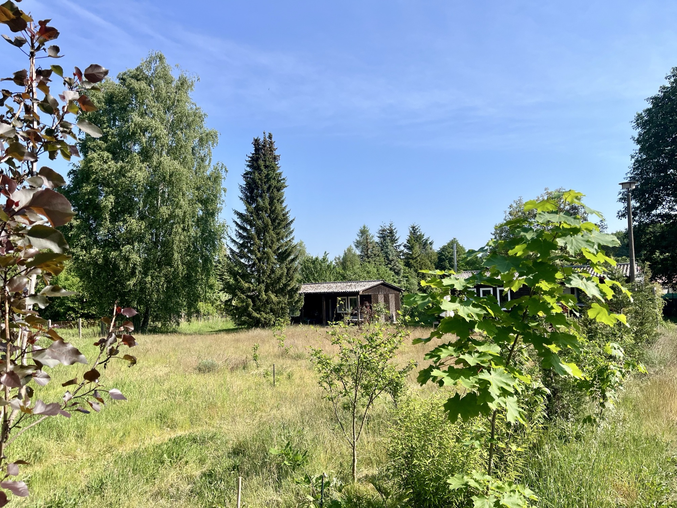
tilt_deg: +7.2
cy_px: 254
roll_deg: +1.7
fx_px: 508
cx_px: 338
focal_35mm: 26
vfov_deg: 53.1
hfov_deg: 67.3
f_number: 1.6
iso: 50
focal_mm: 5.1
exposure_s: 1/3049
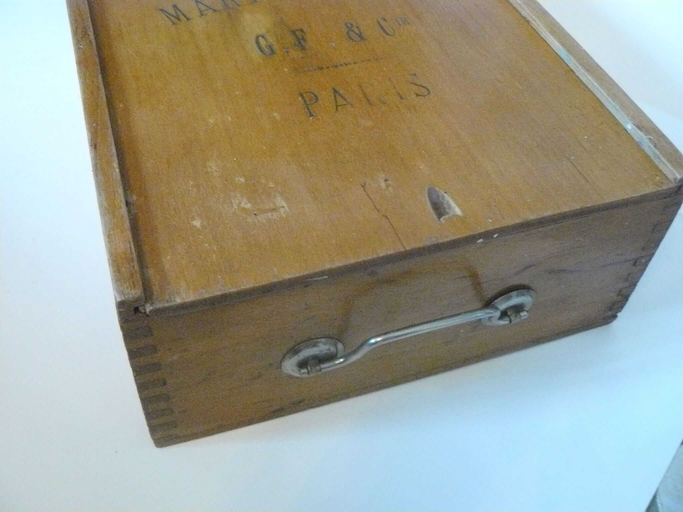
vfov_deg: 39.7
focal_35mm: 36
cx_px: 342
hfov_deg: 51.4
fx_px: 710
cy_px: 256
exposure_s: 1/8
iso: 800
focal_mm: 6
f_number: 2.8
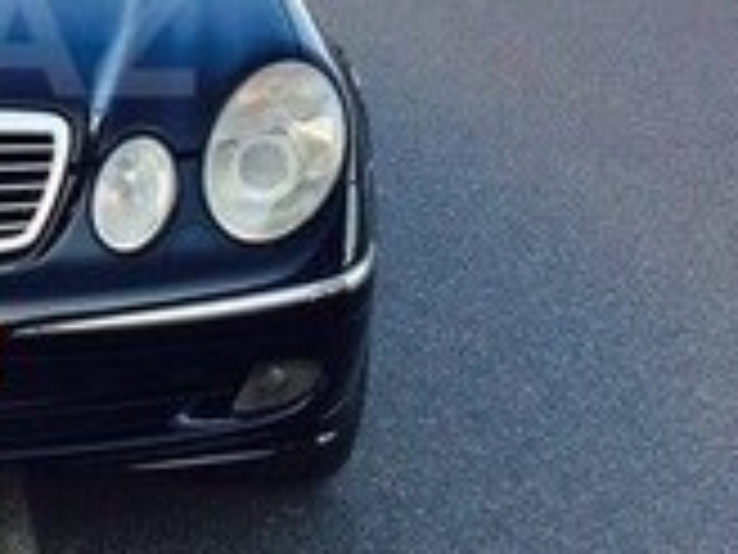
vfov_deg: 12.5
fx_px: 2494
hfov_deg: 15.8
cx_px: -266
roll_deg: -0.6
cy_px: 29
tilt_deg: -10.7
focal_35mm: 117
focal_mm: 4.15
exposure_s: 1/143
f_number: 2.2
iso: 32
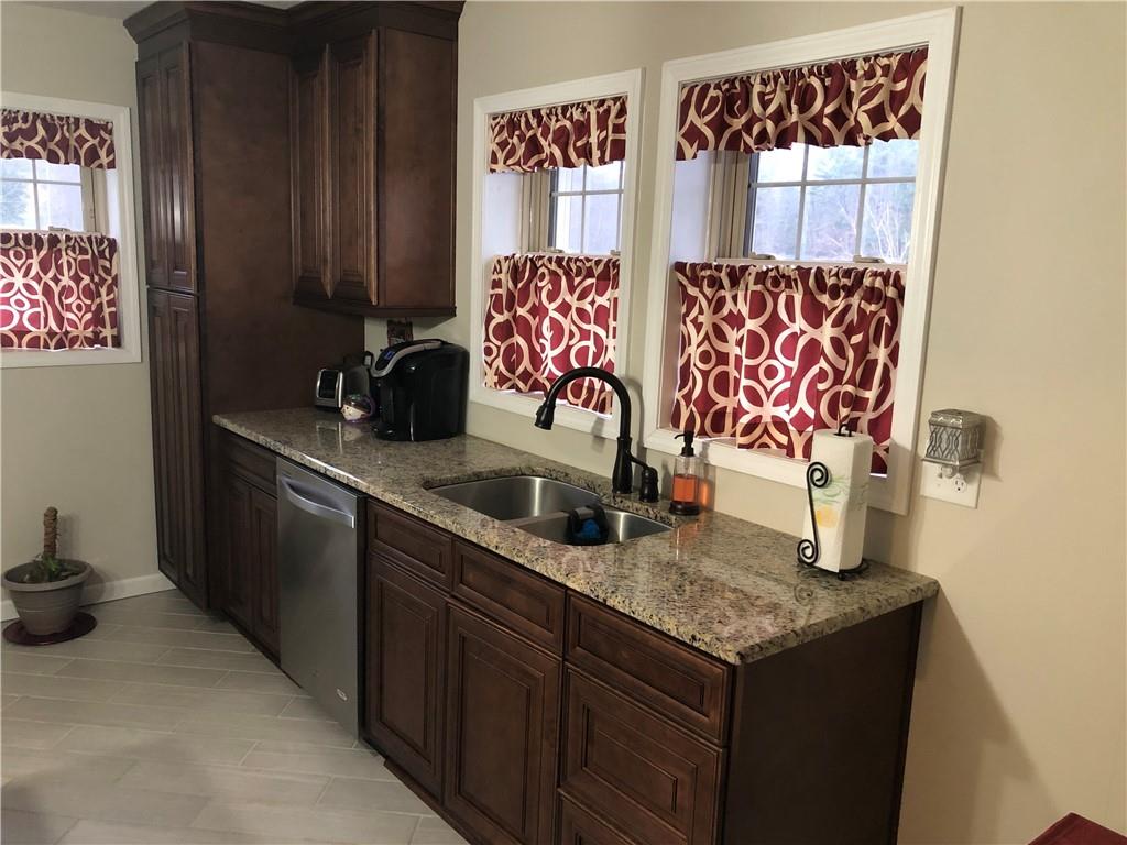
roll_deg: -3.1
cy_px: 422
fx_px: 912
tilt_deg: -12.0
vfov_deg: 49.7
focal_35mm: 28
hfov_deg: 63.4
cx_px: 564
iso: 100
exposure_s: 1/15
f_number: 1.8
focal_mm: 3.99
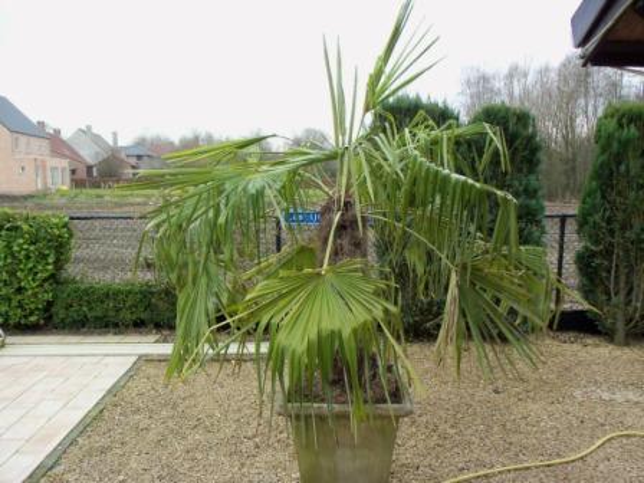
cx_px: 322
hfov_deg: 61.7
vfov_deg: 48.2
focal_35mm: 29
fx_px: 540
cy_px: 242
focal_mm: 5.2
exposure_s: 1/100
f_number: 3.4
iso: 80
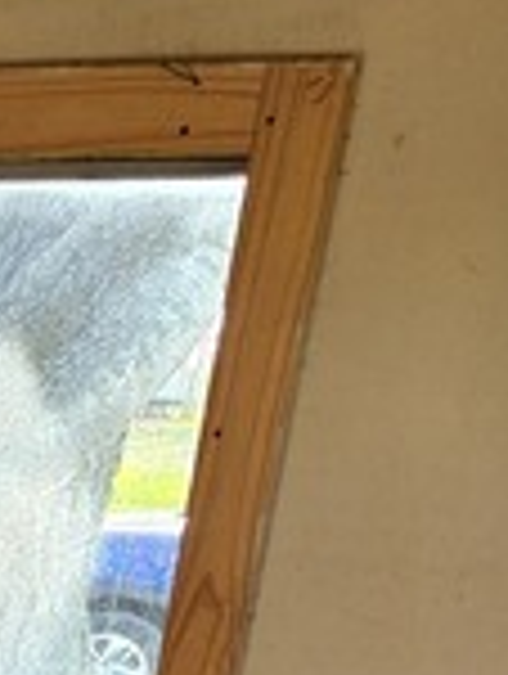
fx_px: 1990
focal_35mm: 102
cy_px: 1064
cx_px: -557
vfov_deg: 17.1
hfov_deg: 12.5
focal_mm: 5.4
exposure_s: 1/180
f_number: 1.8
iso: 160
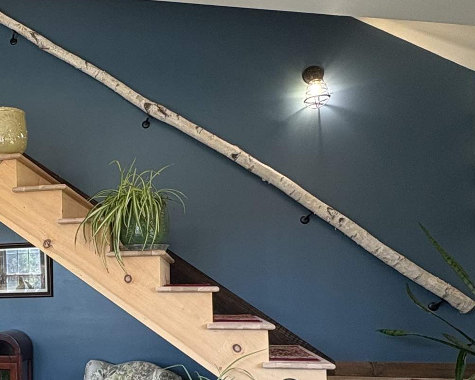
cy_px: 283
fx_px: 590
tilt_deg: +1.0
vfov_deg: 34.9
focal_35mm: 42
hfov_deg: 39.6
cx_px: 22
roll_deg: +1.0
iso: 200
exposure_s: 1/60
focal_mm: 2.22
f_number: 2.2
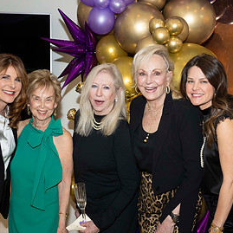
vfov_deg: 30.5
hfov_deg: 30.5
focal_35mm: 56
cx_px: 137
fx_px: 426
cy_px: 131
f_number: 5.6
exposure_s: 1/80
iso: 800
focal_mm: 30.5
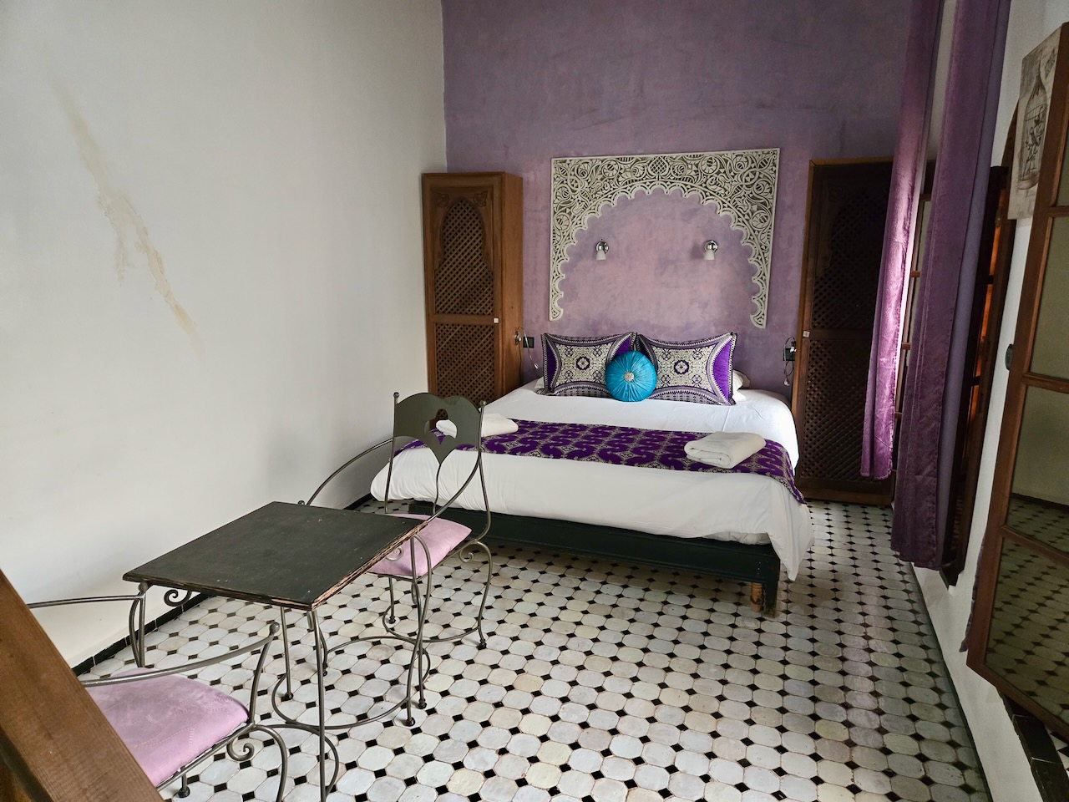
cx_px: 534
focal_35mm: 23
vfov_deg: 58.9
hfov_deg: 73.9
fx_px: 710
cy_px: 401
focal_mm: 5.4
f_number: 1.8
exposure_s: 1/100
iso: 1000
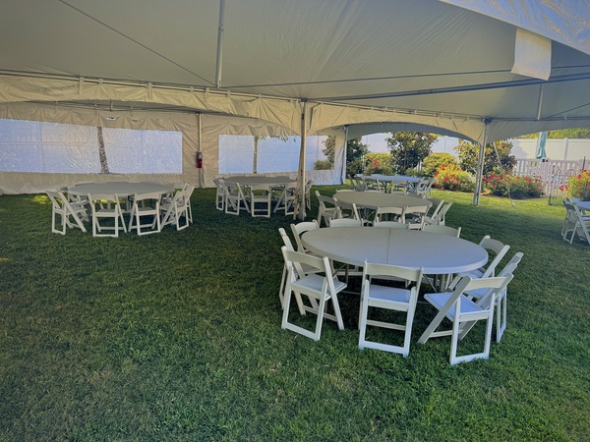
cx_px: 295
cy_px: 221
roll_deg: -2.2
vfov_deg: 56.8
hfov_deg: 71.6
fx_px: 409
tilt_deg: -10.7
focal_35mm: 24
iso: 80
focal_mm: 6.76
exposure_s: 1/287
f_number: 1.78
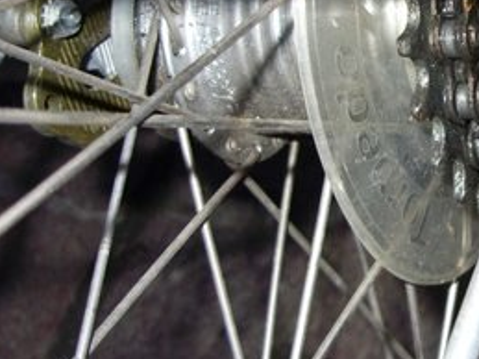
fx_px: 1300
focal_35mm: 94
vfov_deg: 15.6
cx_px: 514
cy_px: 74
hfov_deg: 20.0
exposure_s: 1/30
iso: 200
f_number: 2.8
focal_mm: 6.3
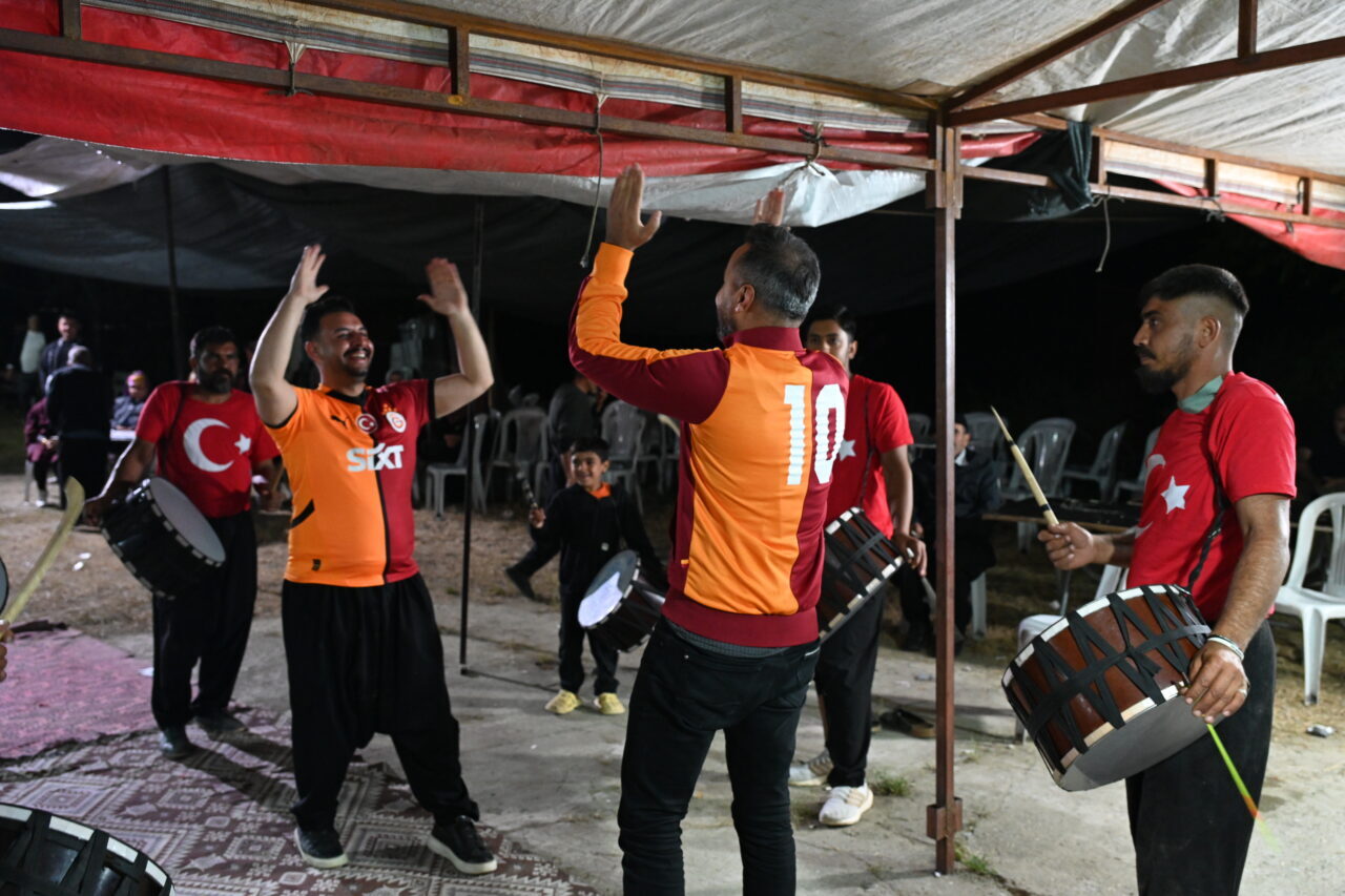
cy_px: 448
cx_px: 672
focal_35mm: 32
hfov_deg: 58.7
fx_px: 1195
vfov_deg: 41.1
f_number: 4
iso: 3200
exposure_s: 1/100
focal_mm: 32
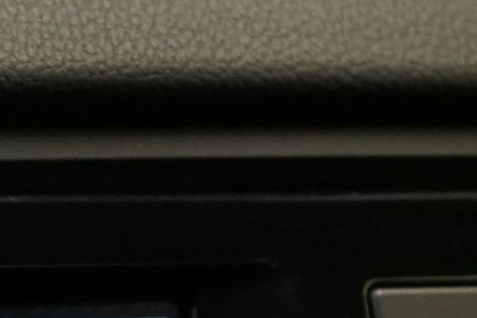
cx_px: -447
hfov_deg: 7.2
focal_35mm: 277
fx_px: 3670
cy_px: 724
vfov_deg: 4.8
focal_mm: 41
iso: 3200
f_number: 4.5
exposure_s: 1/60
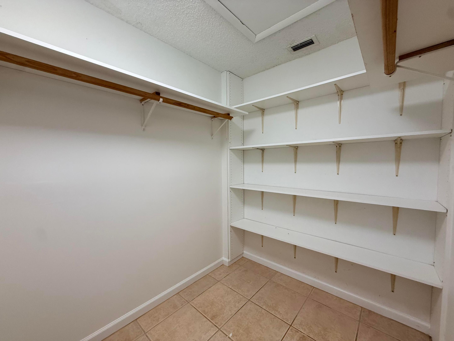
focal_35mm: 14
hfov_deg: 102.1
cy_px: 170
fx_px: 184
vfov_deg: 85.7
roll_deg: +0.7
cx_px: 227
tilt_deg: -0.6
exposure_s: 1/120
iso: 200
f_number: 2.2
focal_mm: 2.22
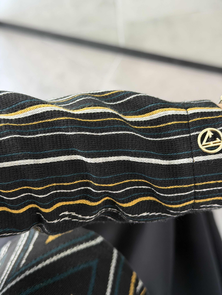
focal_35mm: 48
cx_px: 111
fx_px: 410
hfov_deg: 30.3
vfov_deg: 39.7
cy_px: 148
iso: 100
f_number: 1.78
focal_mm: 6.76
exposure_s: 1/90
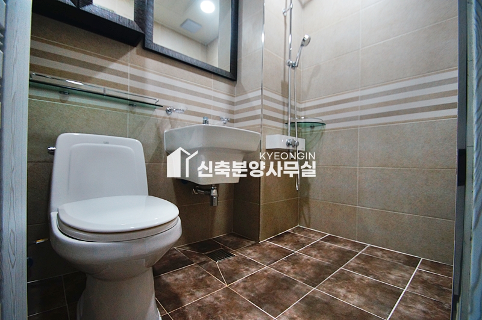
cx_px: 241
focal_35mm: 16
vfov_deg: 72.0
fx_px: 221
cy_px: 160
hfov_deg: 95.0
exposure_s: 1/80
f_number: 3.5
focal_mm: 11
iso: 800
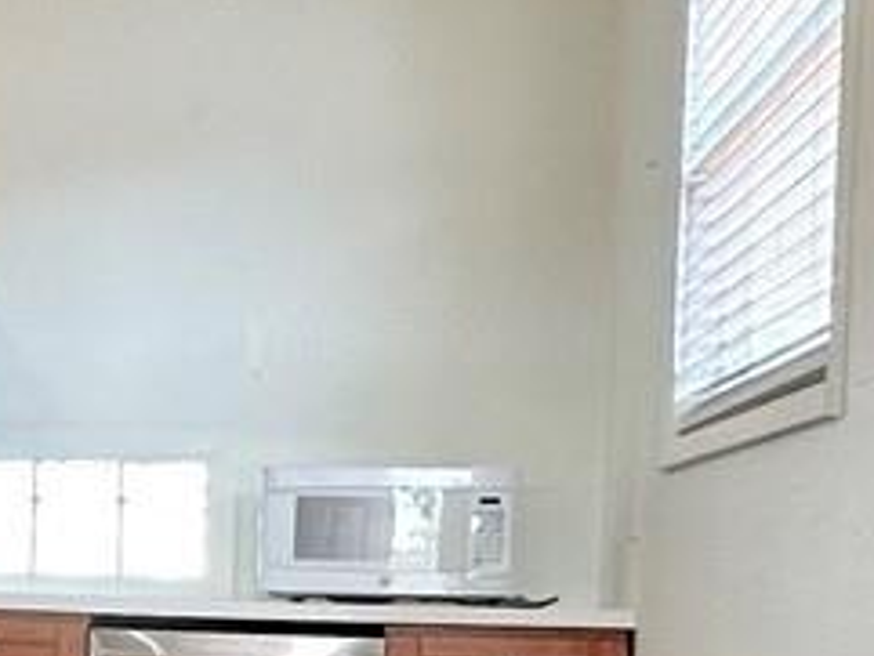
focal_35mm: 93
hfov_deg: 17.3
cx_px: -689
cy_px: 623
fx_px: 2349
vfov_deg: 15.7
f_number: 2.2
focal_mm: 2.22
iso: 80
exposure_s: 1/120
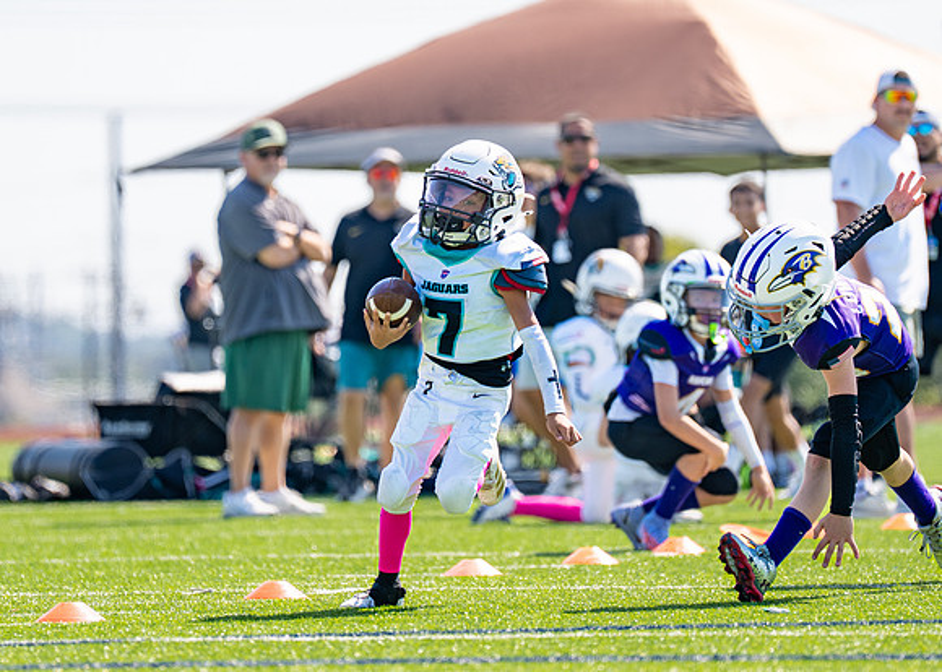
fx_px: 9352
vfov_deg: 4.1
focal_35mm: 350
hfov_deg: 5.8
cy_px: 308
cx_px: 481
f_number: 2.8
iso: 100
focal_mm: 200
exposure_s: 1/1600
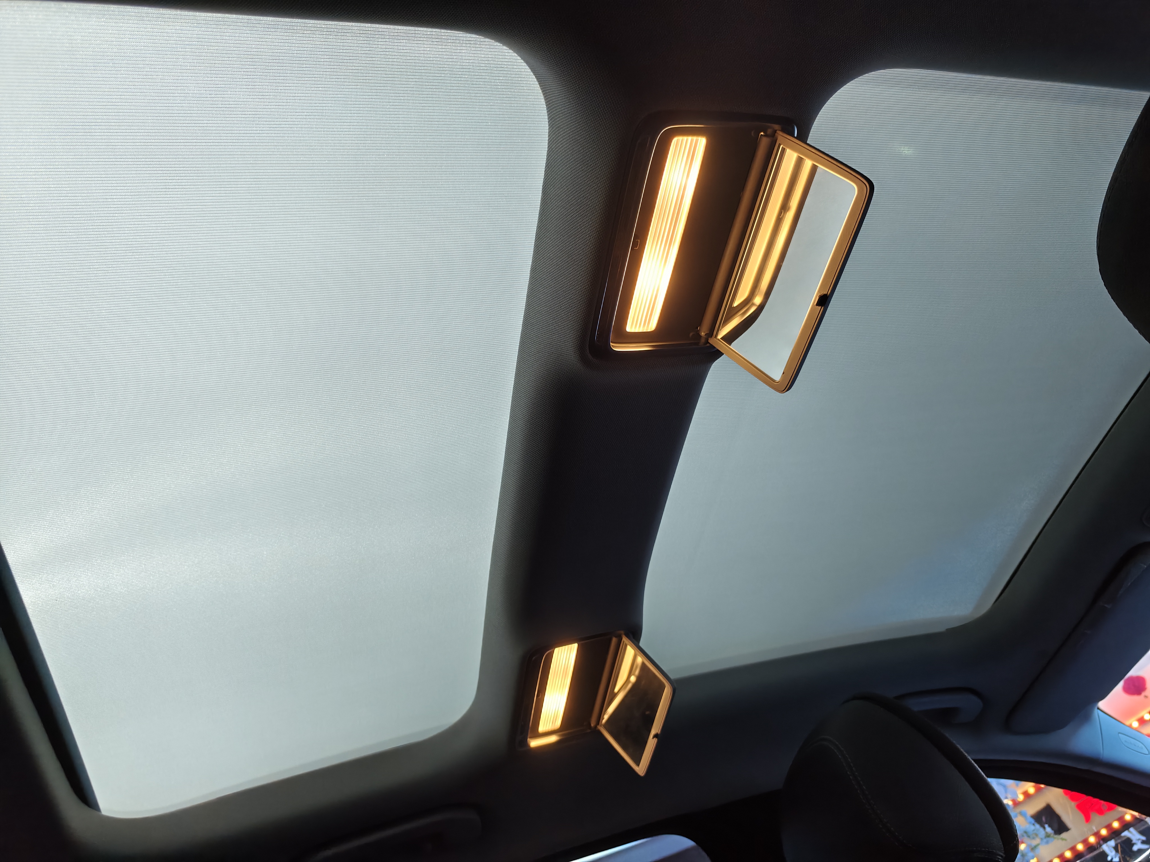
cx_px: 575
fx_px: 764
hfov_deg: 73.9
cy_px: 431
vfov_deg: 58.9
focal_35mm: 23
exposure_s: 1/50
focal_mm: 5.6
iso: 371
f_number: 1.57
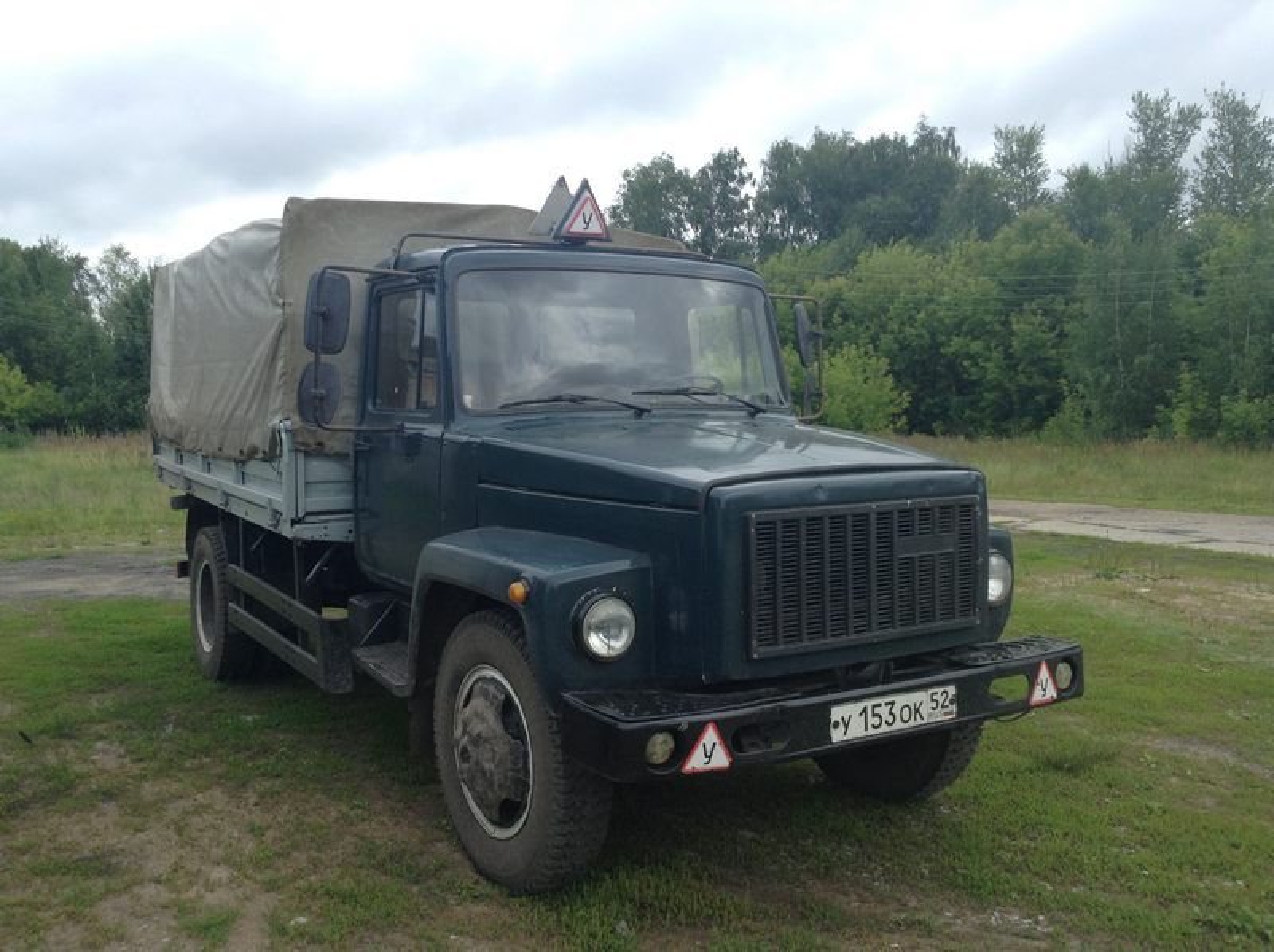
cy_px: 476
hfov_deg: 55.4
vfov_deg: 42.9
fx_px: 1213
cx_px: 637
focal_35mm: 33
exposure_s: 1/399
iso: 25
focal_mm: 3.3
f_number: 2.4
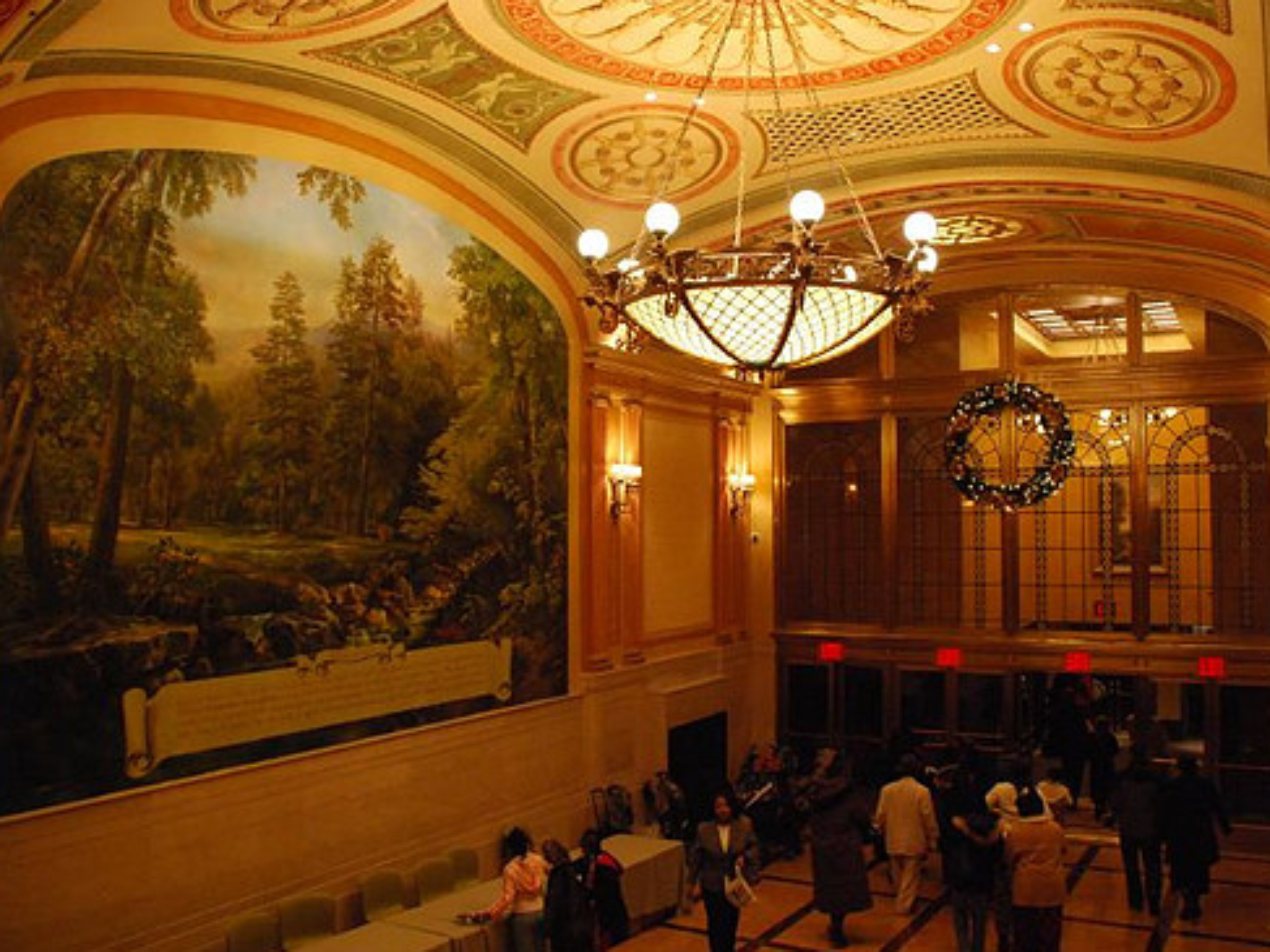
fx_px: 1137
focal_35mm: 31
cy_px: 468
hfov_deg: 58.4
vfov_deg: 45.4
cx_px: 642
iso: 1600
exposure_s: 1/50
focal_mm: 18
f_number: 3.5
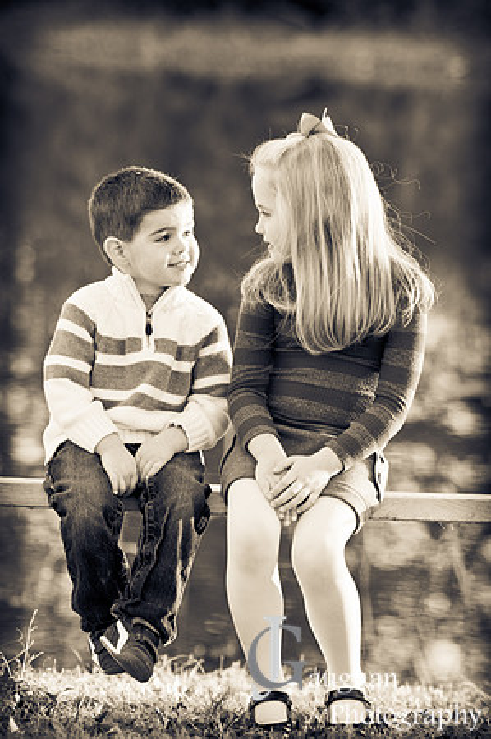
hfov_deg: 7.0
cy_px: 370
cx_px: 246
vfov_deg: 10.6
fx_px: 3998
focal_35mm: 195
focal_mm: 130
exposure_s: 1/160
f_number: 3.2
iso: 400
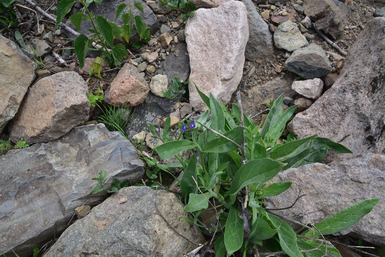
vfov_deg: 27.0
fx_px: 535
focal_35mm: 50
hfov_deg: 39.6
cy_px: 128
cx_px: 192
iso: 320
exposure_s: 1/125
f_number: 14
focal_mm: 50
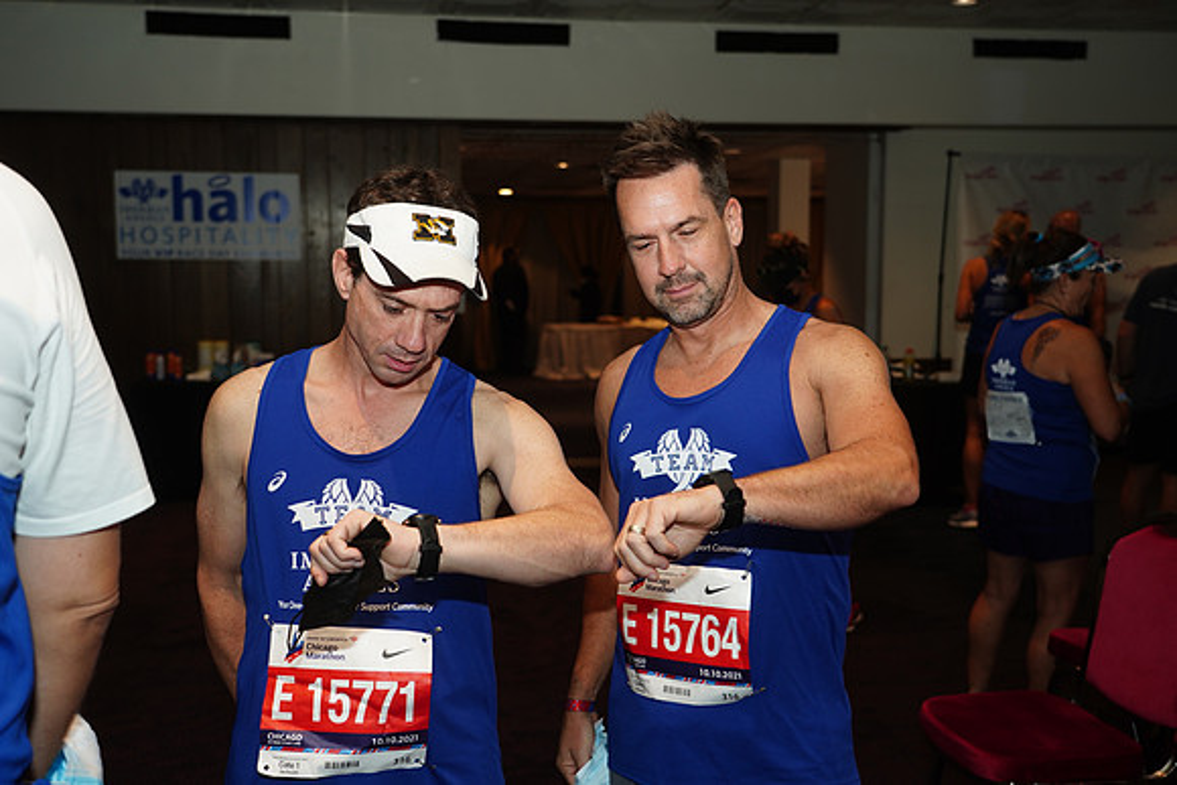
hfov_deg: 51.9
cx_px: 588
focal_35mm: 37
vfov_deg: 36.0
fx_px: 1210
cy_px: 392
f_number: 4
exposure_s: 1/80
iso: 250
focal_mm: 37
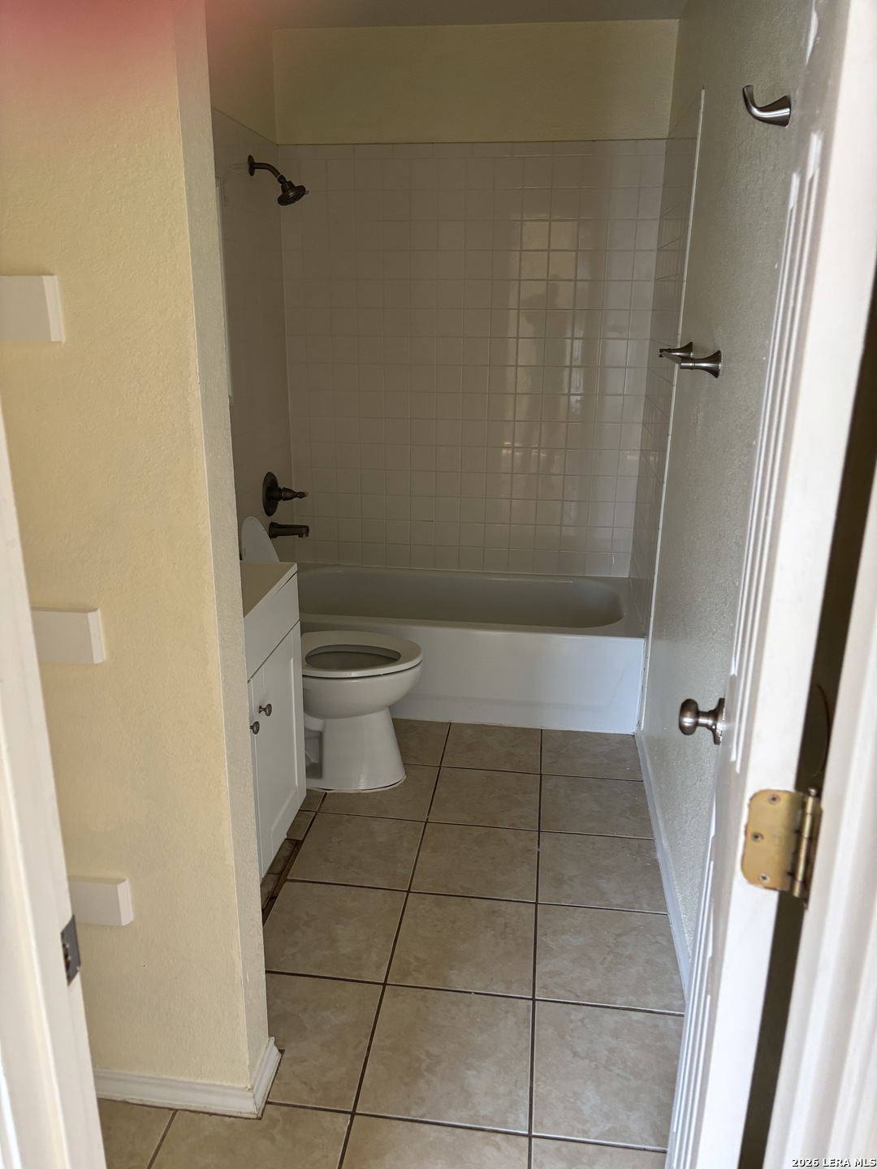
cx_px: 438
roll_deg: -0.8
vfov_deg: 67.3
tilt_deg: -17.2
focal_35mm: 26
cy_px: 584
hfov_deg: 53.1
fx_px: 878
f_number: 1.6
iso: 125
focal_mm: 5.96
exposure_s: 1/69
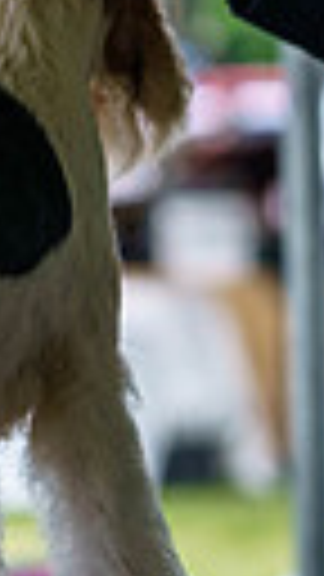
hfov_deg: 1.9
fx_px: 9622
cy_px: -56
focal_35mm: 630
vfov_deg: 3.4
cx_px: -135
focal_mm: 133
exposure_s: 1/500
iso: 250
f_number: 4
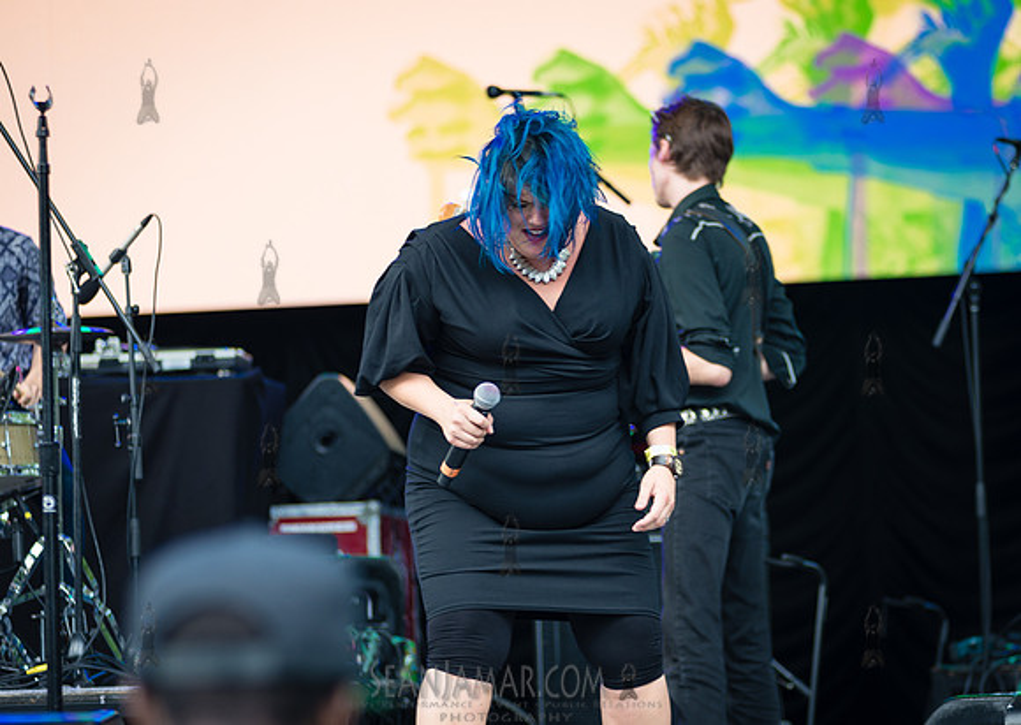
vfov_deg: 9.9
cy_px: 401
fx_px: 4168
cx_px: 600
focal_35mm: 144
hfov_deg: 14.0
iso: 200
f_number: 2.8
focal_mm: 125
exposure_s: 1/200
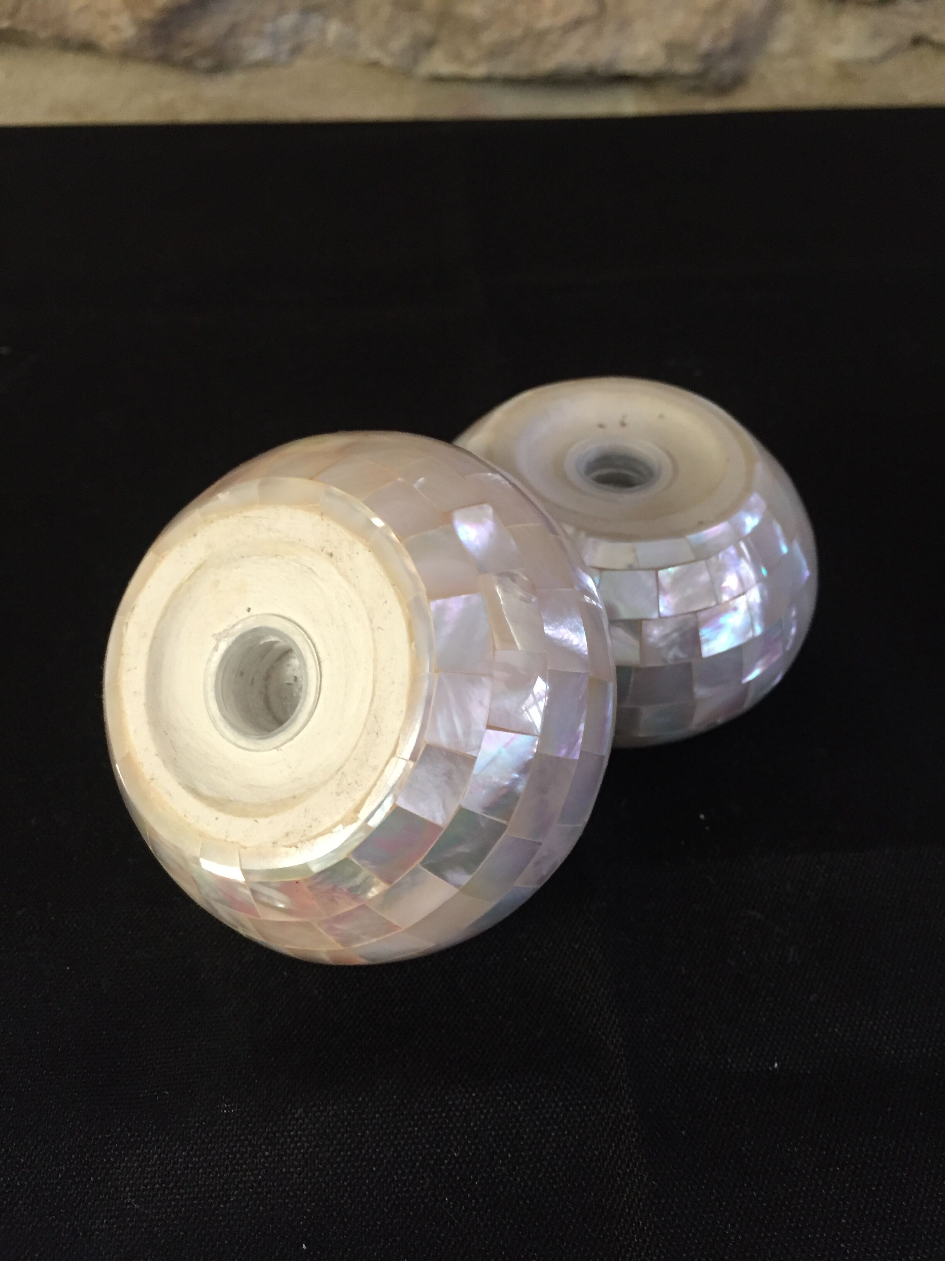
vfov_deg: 61.7
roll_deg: -0.6
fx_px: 1056
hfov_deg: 48.2
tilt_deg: -44.0
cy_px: 630
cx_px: 472
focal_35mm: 29
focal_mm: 4.15
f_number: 2.2
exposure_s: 1/33
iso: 200
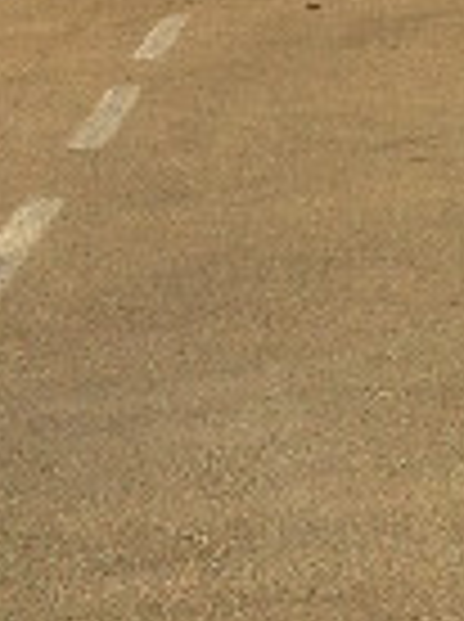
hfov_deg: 7.3
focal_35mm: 203
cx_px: 277
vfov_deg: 9.7
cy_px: -58
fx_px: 3639
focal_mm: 3.85
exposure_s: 1/3016
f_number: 2.8
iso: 80
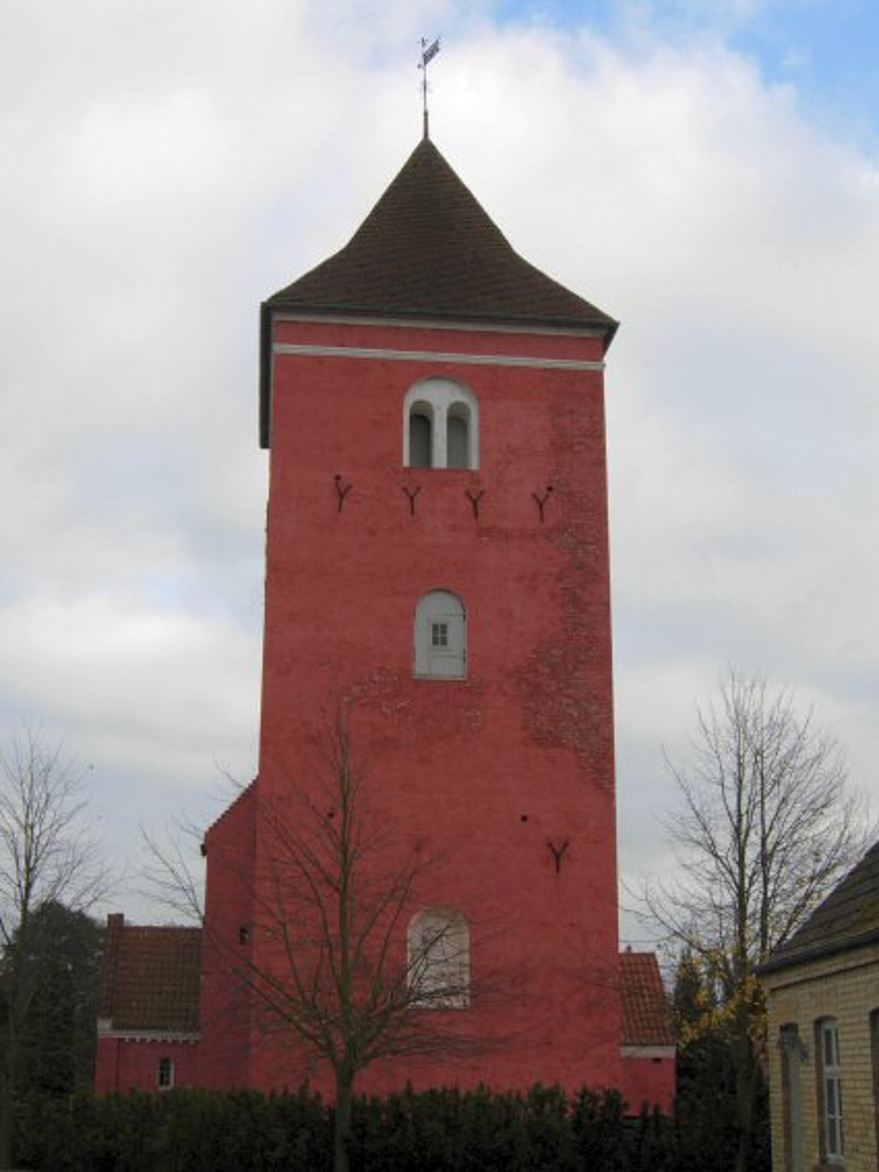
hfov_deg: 39.6
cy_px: 586
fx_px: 1219
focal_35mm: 36
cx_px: 440
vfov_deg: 51.4
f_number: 4.3
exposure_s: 1/228
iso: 50
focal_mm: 7.5
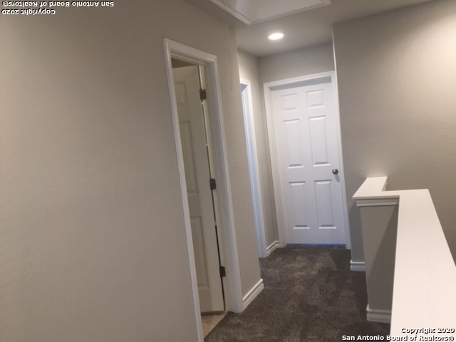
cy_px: 171
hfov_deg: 61.7
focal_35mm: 29
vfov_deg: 48.2
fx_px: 382
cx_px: 228
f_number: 2.2
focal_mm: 4.15
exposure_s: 1/30
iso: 50
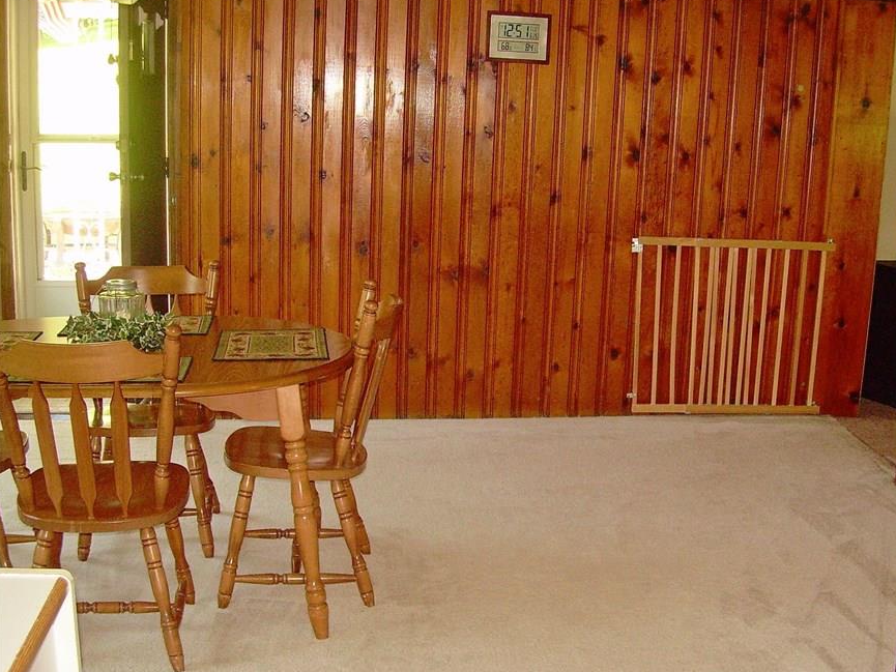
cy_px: 366
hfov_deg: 41.9
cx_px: 525
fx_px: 1165
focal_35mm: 45
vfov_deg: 32.2
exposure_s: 1/60
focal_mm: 6.3
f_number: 2.8
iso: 200
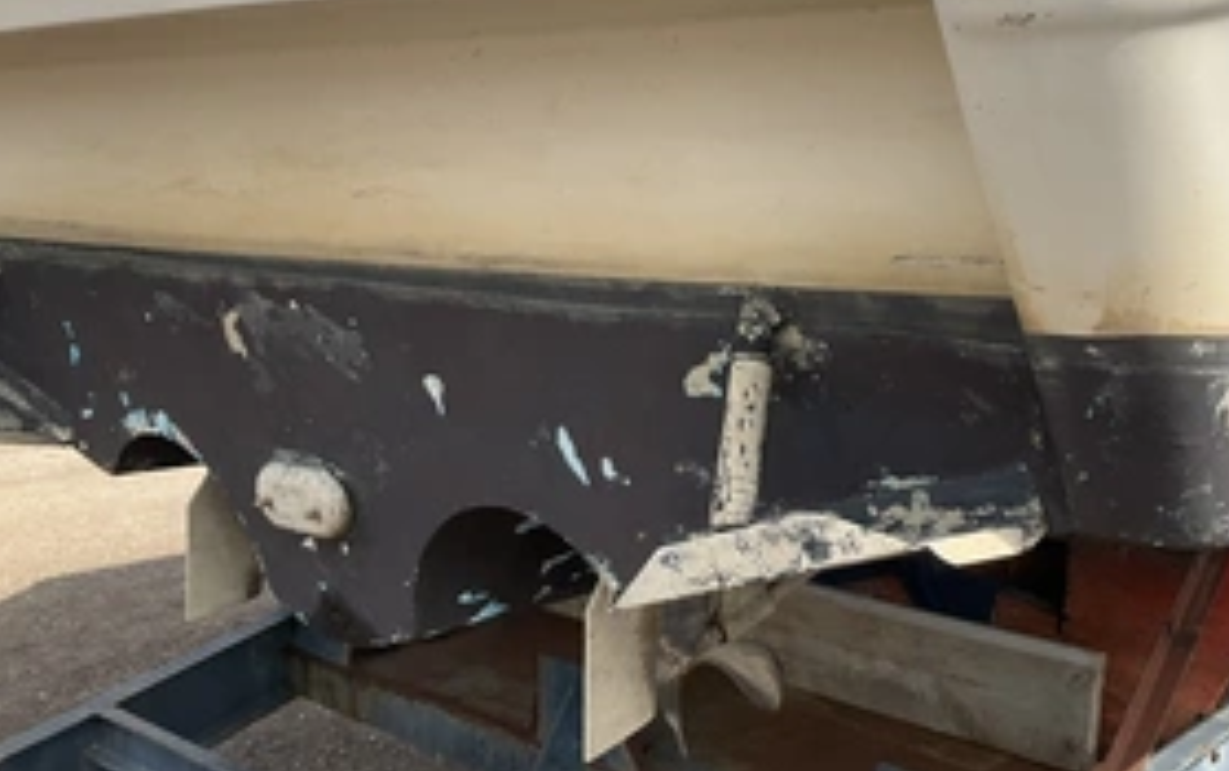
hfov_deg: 44.7
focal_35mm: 44
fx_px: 1475
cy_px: 242
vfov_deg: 29.0
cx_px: 802
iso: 25
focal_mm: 3
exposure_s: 1/1534
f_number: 1.8
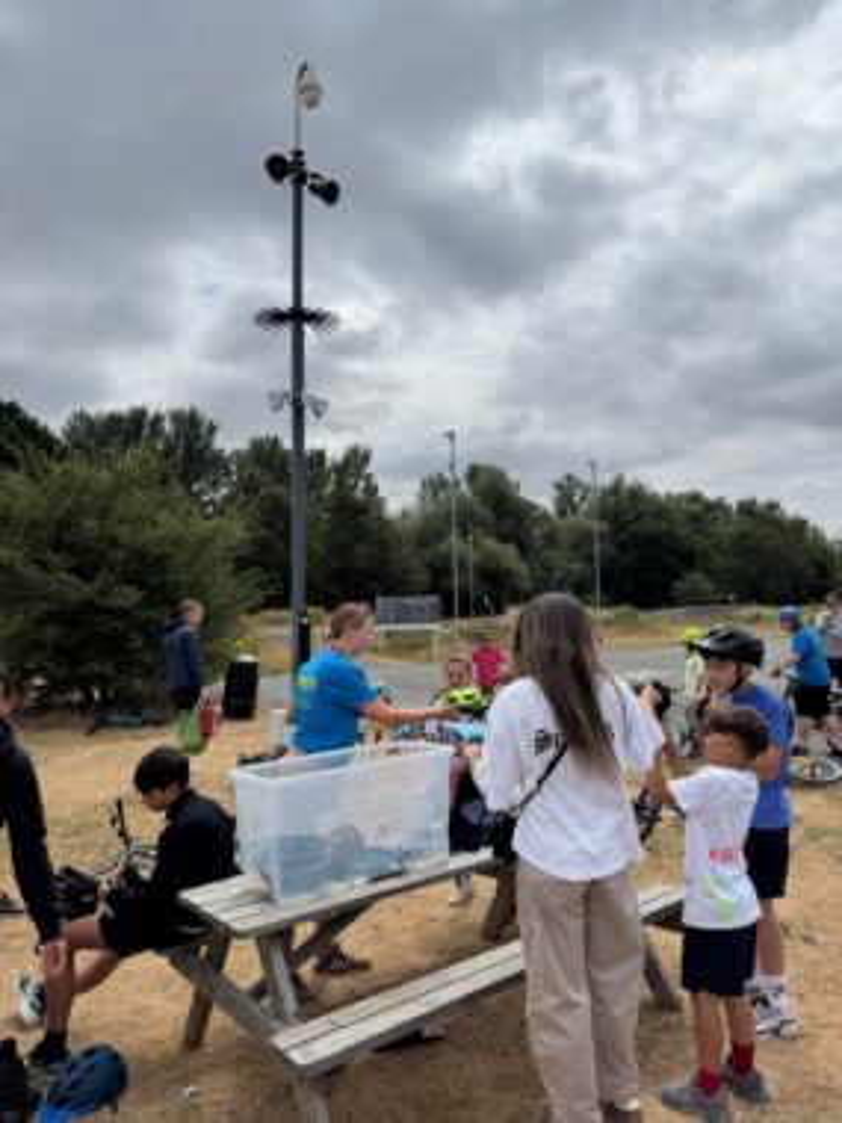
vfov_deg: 71.6
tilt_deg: +5.9
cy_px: 562
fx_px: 778
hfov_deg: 56.8
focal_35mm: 24
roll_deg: +0.4
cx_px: 421
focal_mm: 6.76
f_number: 1.78
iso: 80
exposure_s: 1/12346
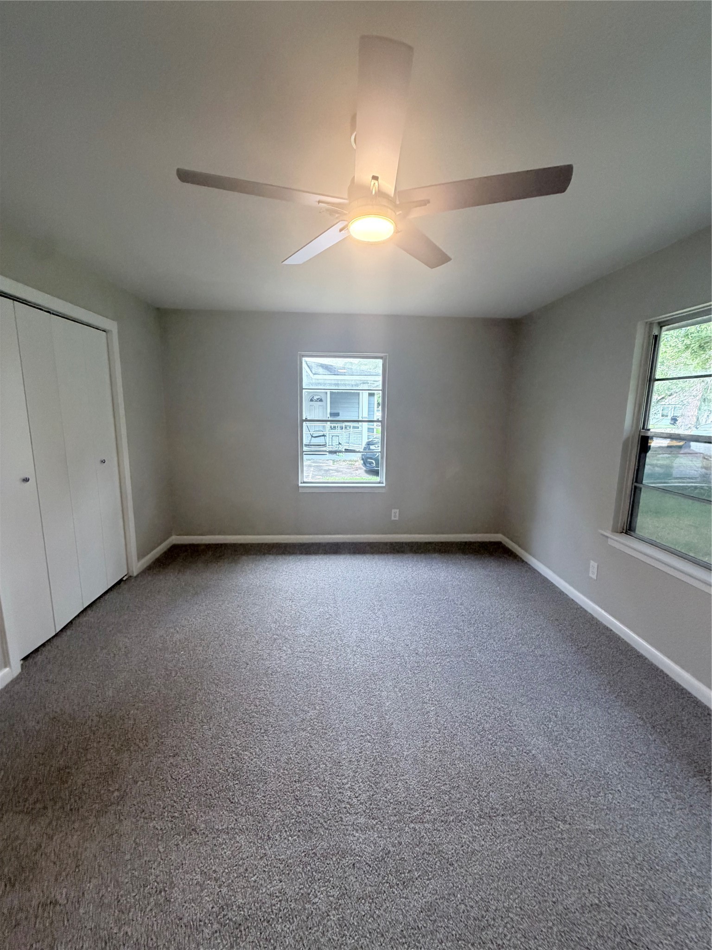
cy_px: 475
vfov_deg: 102.1
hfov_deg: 85.7
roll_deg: -0.5
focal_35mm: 14
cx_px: 356
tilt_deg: -9.1
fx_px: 384
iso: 320
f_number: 2.2
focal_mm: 2.22
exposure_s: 1/95
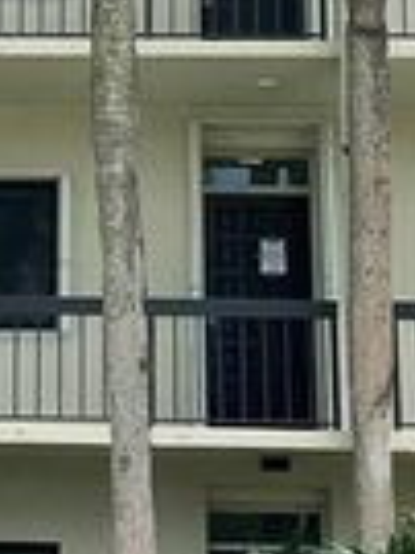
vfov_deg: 13.4
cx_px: -29
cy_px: -113
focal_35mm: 143
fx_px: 2289
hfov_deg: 10.2
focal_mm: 3
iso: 25
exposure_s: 1/978
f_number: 1.8
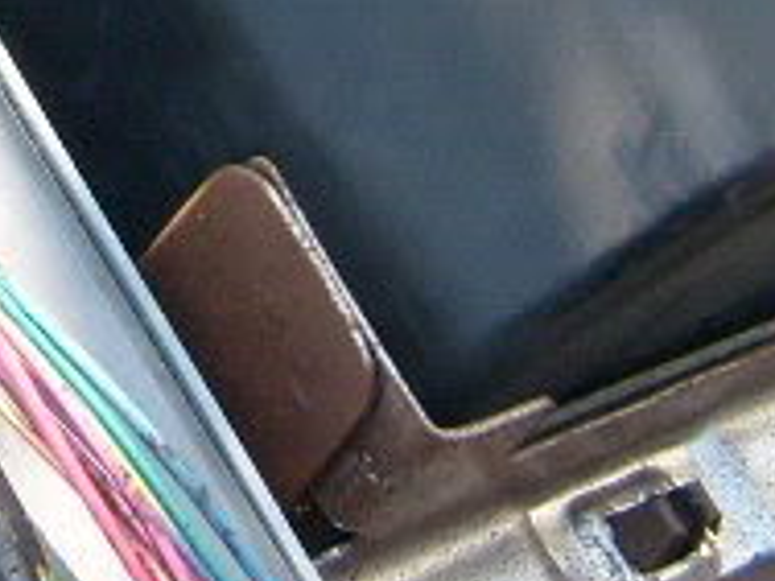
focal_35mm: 191
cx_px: -103
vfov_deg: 7.6
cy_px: -346
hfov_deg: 10.2
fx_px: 4276
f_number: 2.8
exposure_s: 1/250
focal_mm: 5.8
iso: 80
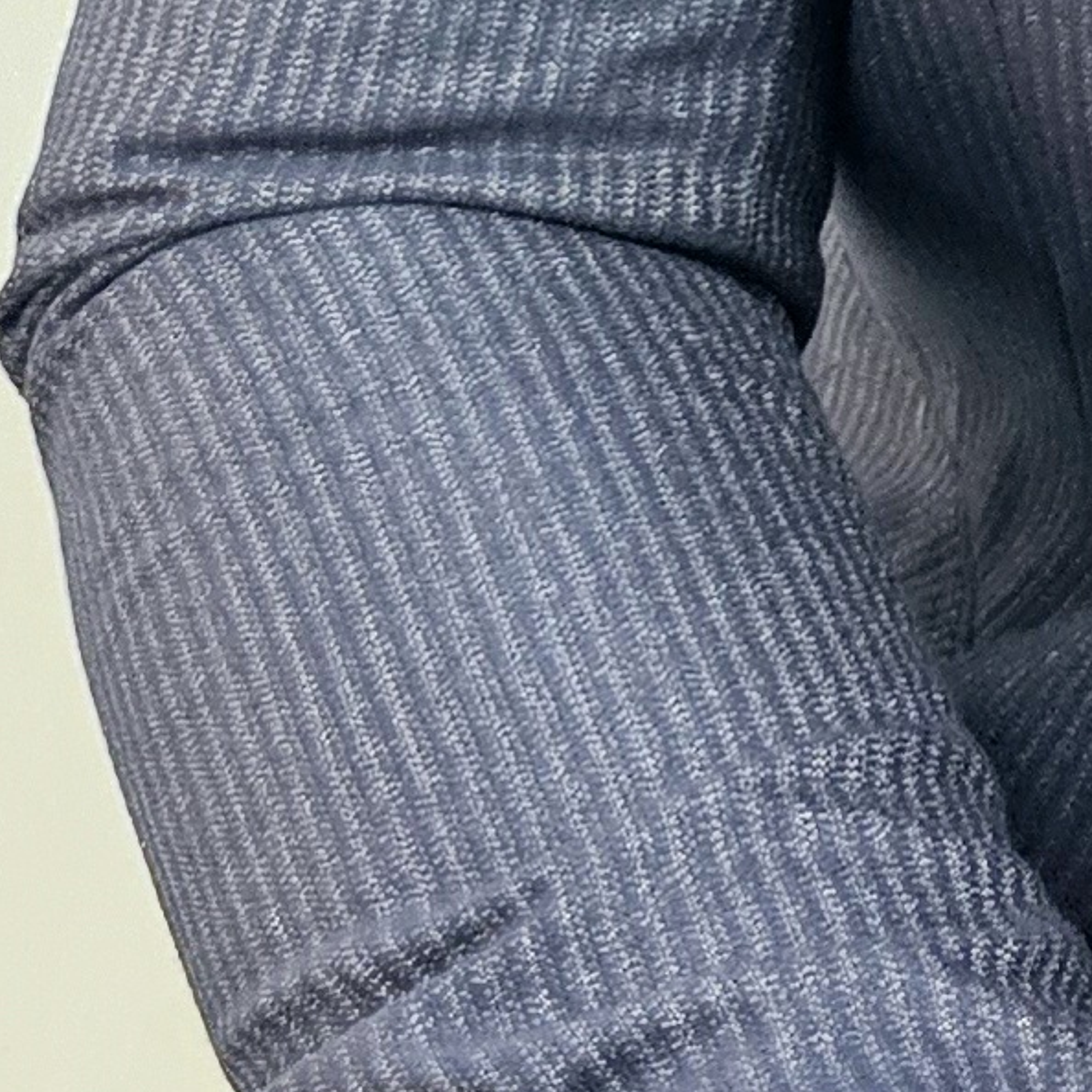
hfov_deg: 11.7
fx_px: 4890
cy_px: -1533
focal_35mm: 137
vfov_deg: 10.8
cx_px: 1985
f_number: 1.7
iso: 500
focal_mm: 6.3
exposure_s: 1/33
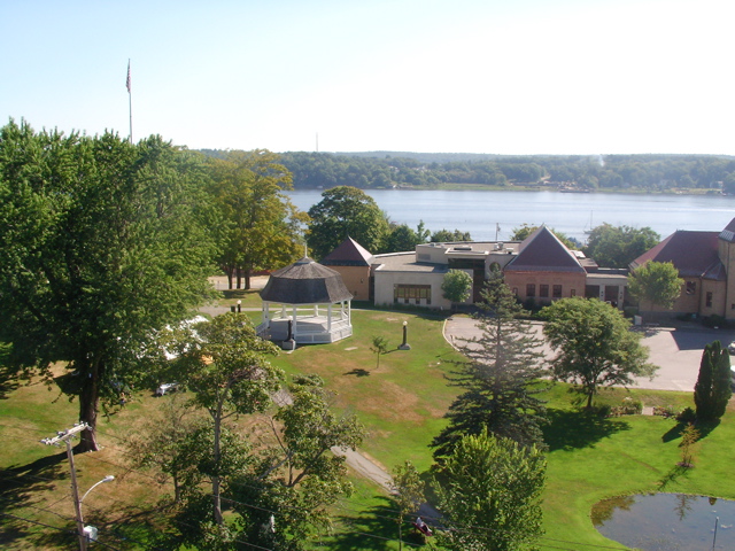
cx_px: 368
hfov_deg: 49.0
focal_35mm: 38
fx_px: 807
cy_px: 276
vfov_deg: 37.7
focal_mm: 5.9
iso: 50
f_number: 5.6
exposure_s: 1/247
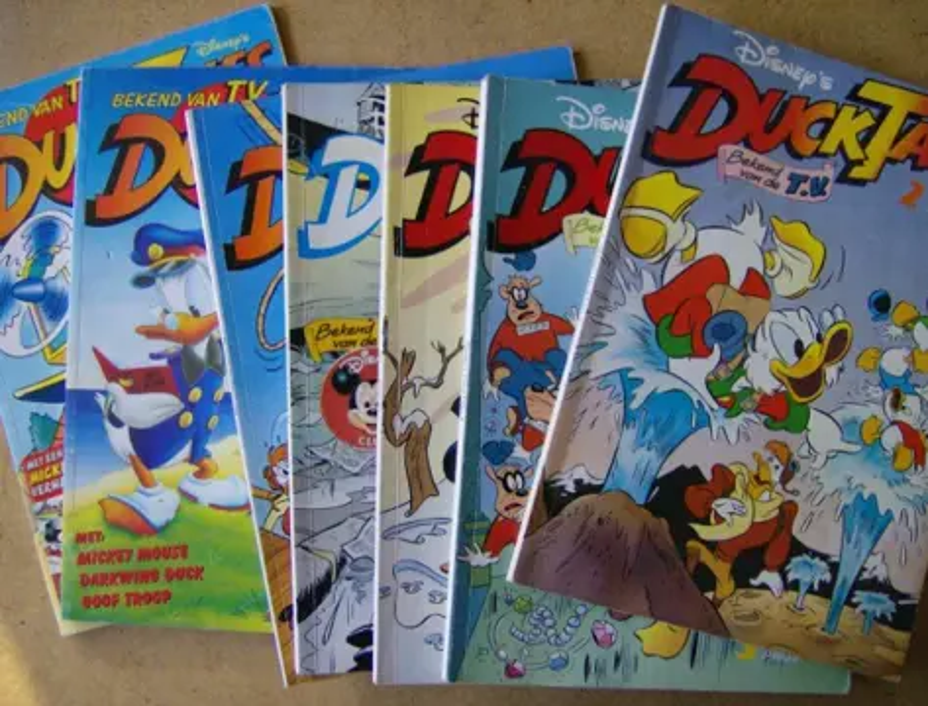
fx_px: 970
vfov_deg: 40.0
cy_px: 353
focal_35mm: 36
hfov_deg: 51.1
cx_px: 464
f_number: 2.8
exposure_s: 1/64
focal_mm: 6
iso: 187
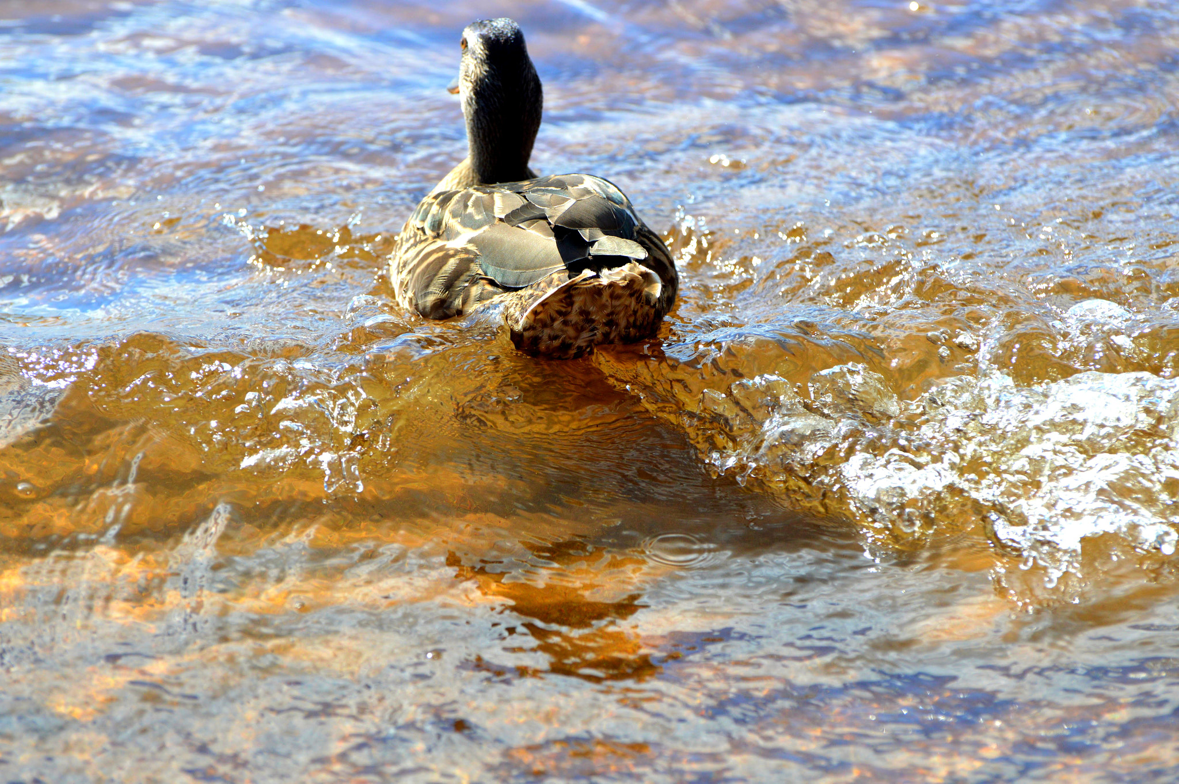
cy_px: 392
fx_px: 8099
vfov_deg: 5.5
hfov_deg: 8.3
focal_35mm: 248
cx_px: 590
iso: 400
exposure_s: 1/1250
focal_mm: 165
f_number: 5.6
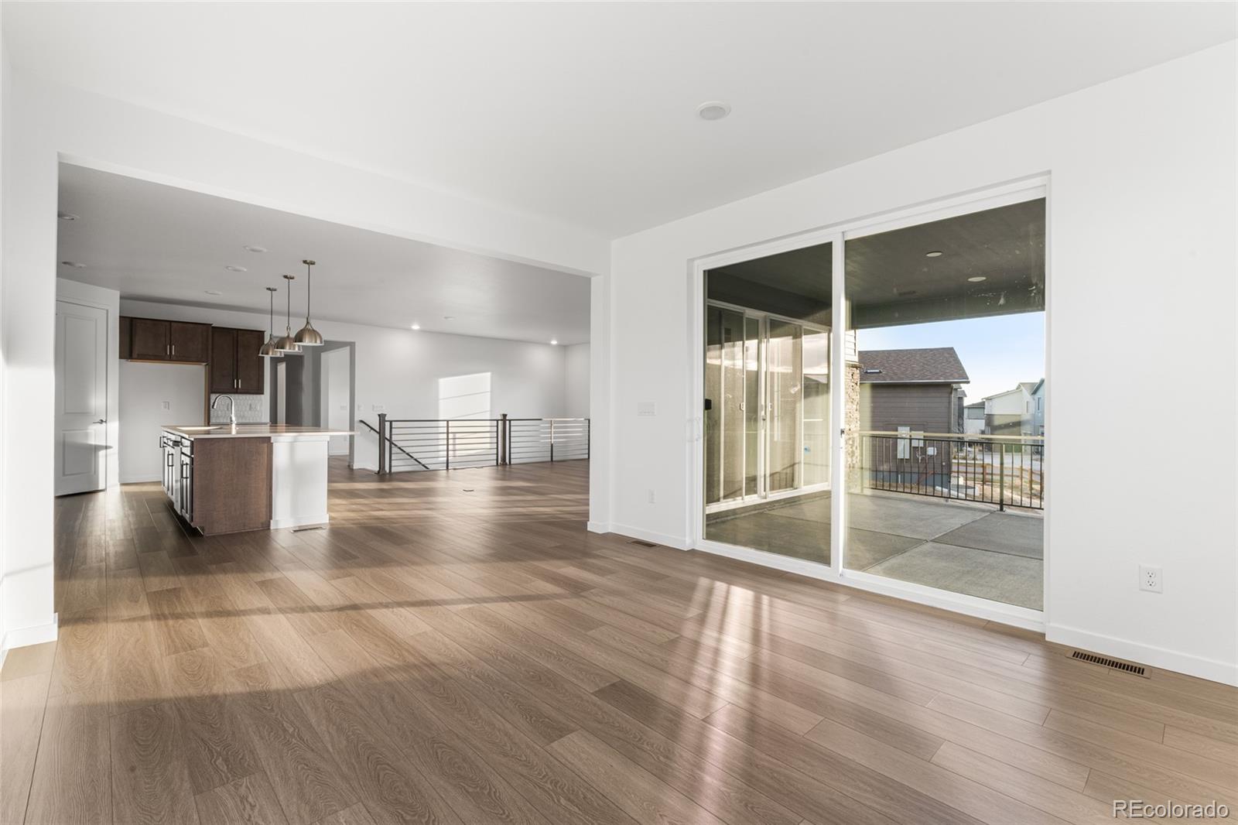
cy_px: 412
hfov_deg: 95.0
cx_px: 619
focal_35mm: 16
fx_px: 567
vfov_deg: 72.0
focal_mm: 16.5
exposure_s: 1/2
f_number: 16
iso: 160
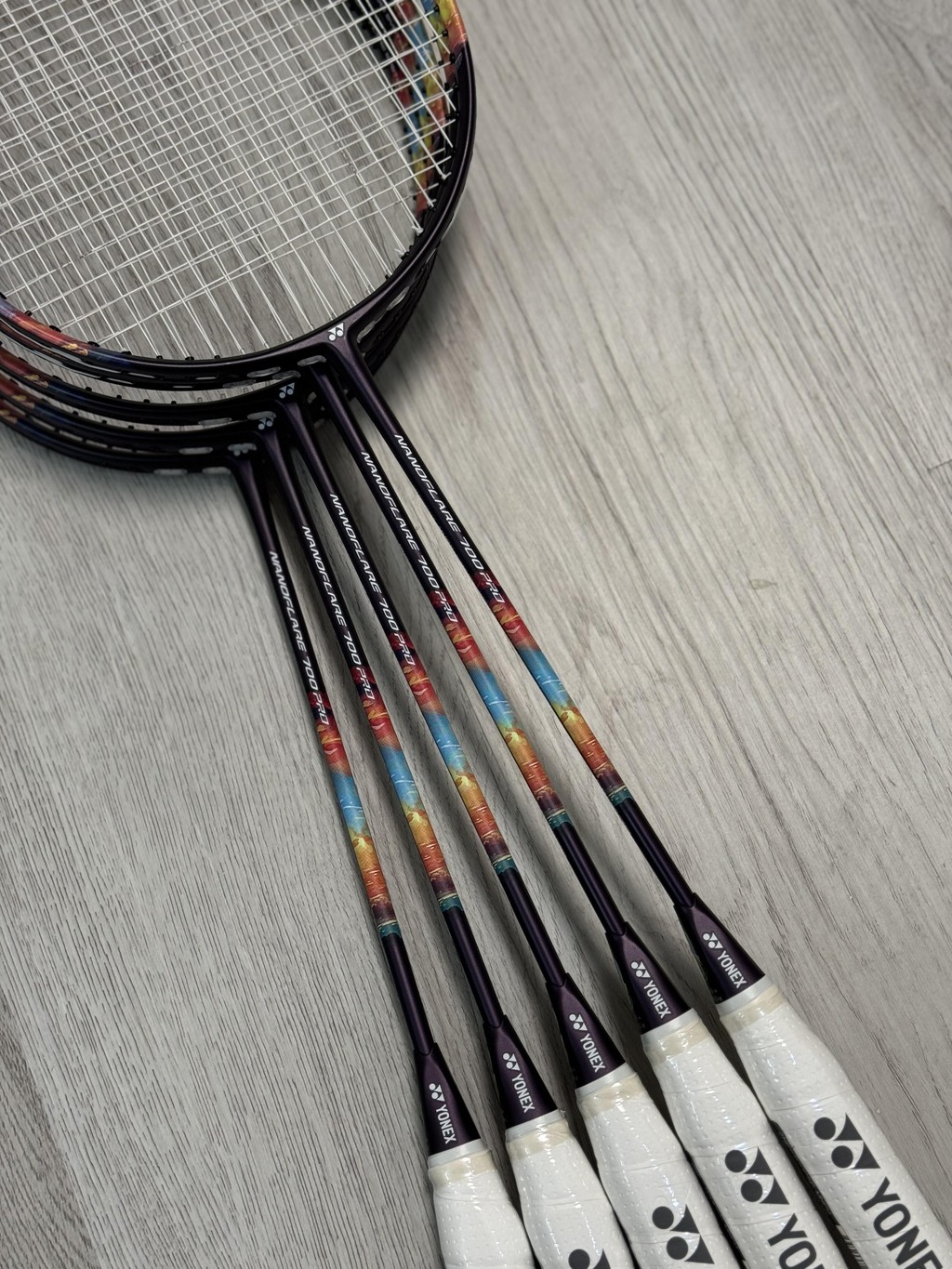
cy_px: 634
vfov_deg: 39.7
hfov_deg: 30.3
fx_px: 1760
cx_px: 476
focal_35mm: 48
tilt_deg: -74.9
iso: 80
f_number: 1.78
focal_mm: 6.76
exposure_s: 1/50
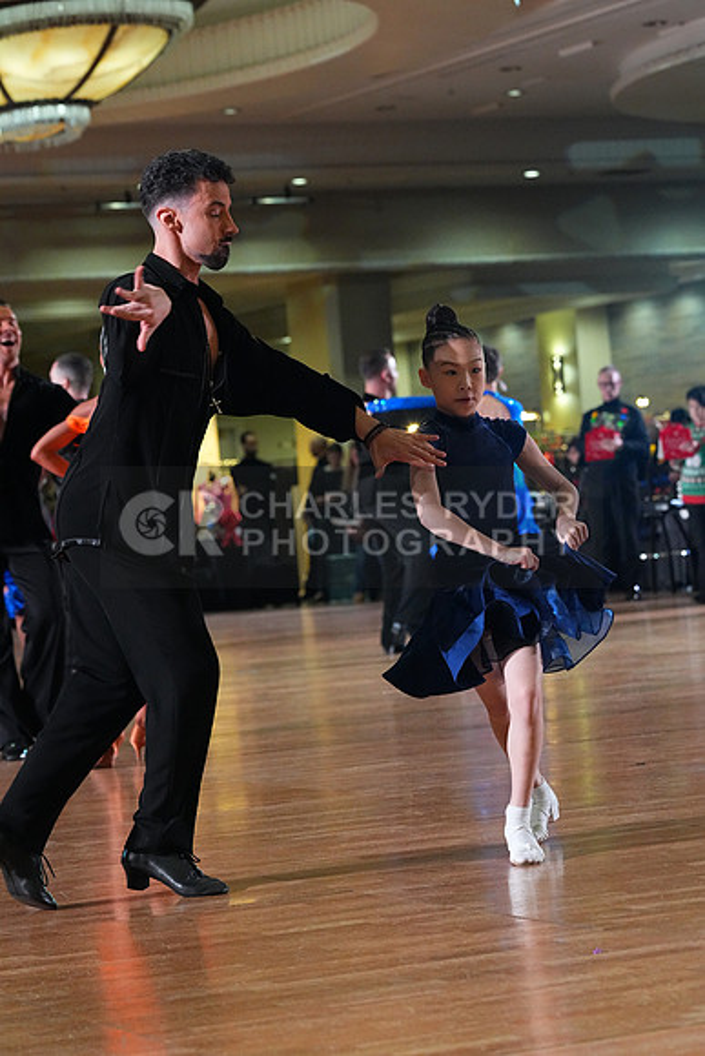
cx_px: 352
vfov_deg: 18.6
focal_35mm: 110
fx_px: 3229
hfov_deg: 12.5
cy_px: 528
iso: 8000
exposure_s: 1/400
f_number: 5.6
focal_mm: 110
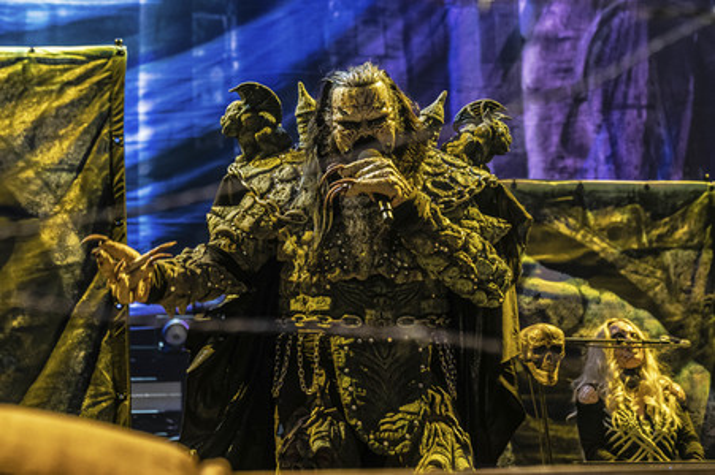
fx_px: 1052
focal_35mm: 53
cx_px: 358
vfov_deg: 25.5
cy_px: 238
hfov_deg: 37.5
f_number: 3.5
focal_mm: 53
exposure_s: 1/320
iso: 2500
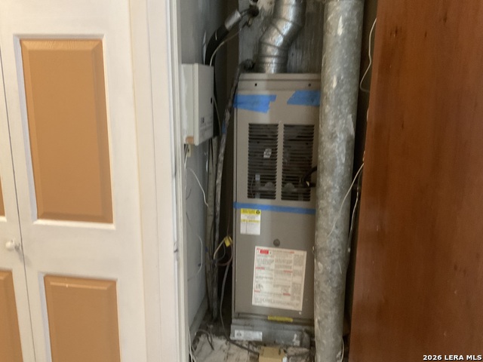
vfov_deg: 48.2
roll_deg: -0.6
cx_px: 242
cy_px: 181
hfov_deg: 61.7
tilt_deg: -12.4
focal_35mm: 29
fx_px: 405
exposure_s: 1/40
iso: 200
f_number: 1.8
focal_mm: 3
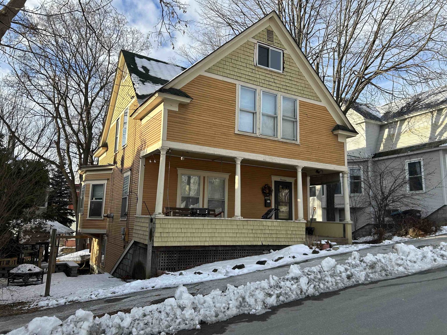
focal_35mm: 26
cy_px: 168
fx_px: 336
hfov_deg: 67.3
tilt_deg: +11.0
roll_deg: -1.2
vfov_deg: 53.1
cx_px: 224
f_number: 1.5
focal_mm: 5.7
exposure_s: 1/1488
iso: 50
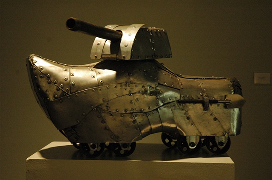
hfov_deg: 26.0
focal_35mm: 78
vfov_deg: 17.4
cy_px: 90
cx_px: 136
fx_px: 589
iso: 1600
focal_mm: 52
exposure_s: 1/10
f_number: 4.5
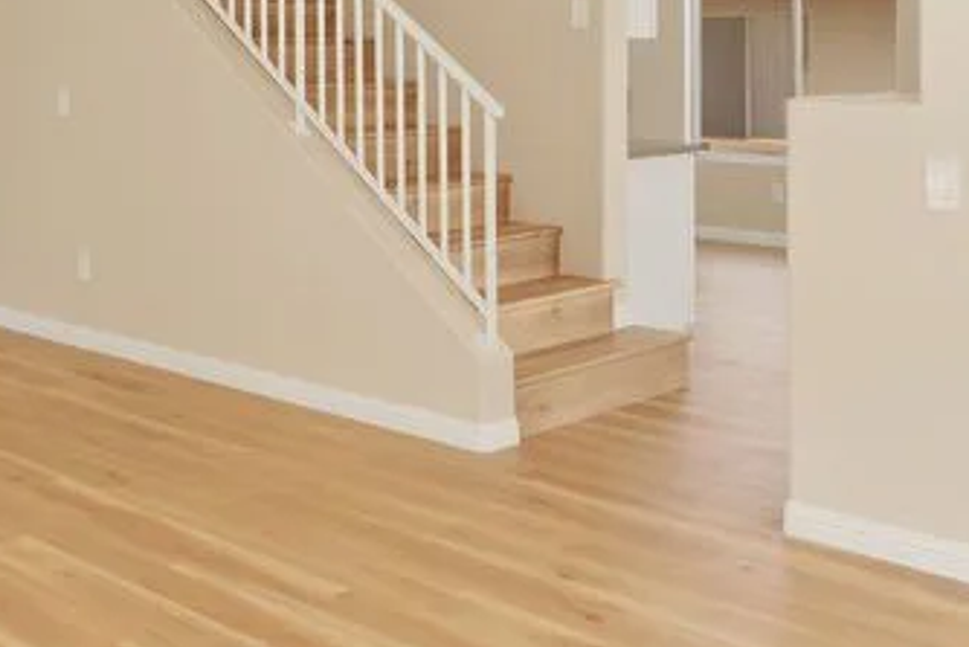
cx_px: 331
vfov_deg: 26.7
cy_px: 83
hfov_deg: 39.9
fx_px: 1319
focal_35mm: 49
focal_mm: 16
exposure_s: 1/80
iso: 800
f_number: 4
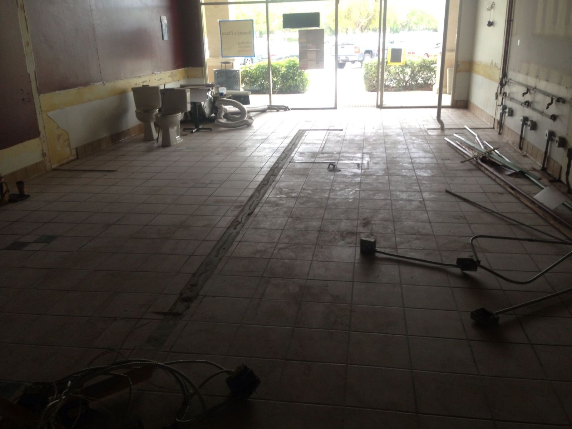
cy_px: 214
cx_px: 286
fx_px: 545
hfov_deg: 55.4
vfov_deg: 42.9
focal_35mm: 33
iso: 50
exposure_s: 1/20
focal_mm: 4.13
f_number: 2.4
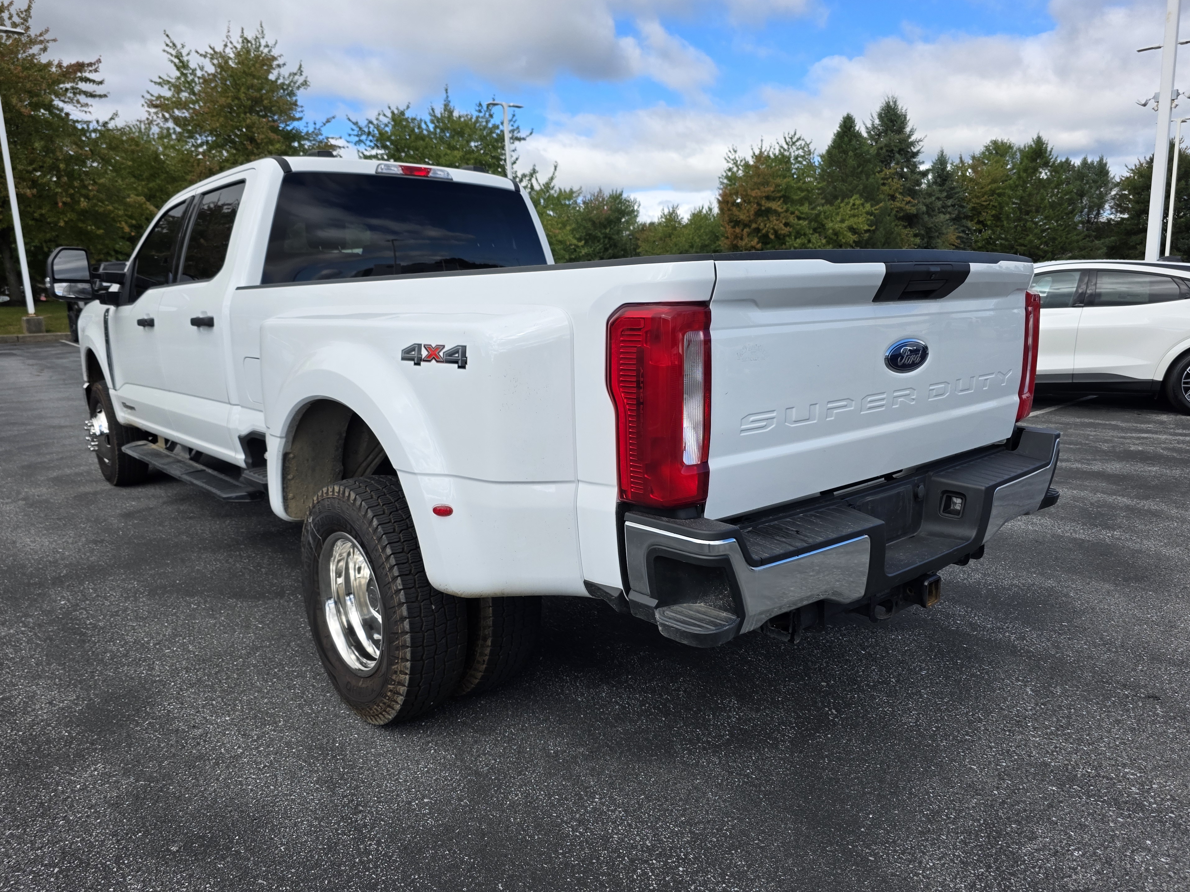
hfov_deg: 71.6
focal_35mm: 24
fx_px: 825
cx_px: 591
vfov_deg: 56.8
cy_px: 442
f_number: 1.7
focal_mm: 6.3
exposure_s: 1/2820
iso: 80
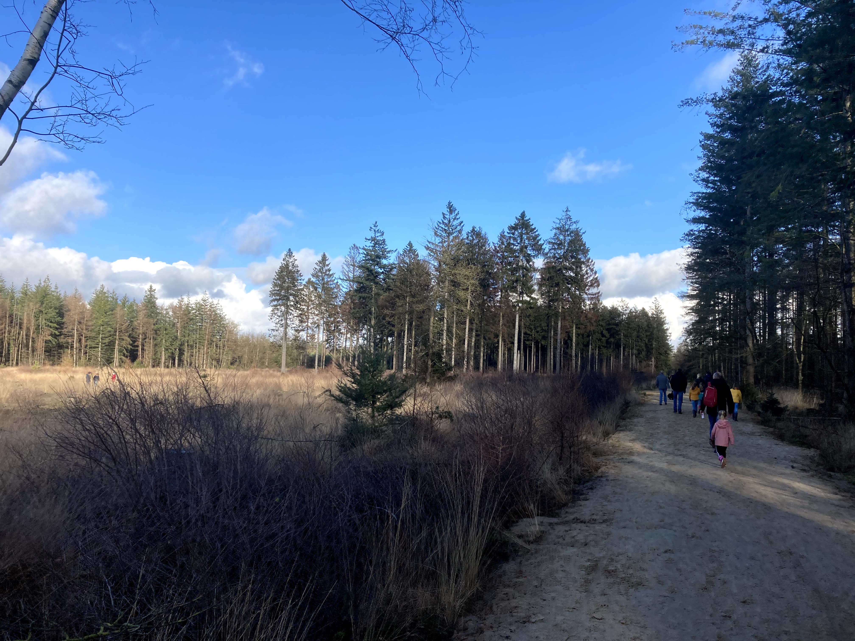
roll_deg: -2.2
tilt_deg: +7.3
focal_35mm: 28
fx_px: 692
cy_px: 320
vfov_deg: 49.7
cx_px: 428
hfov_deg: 63.4
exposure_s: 1/1333
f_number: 1.8
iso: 20
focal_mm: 3.99
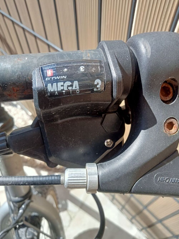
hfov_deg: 49.8
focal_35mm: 28
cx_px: 90
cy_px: 120
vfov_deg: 63.4
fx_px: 193
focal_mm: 3.46
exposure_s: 1/355
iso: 100
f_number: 2.2
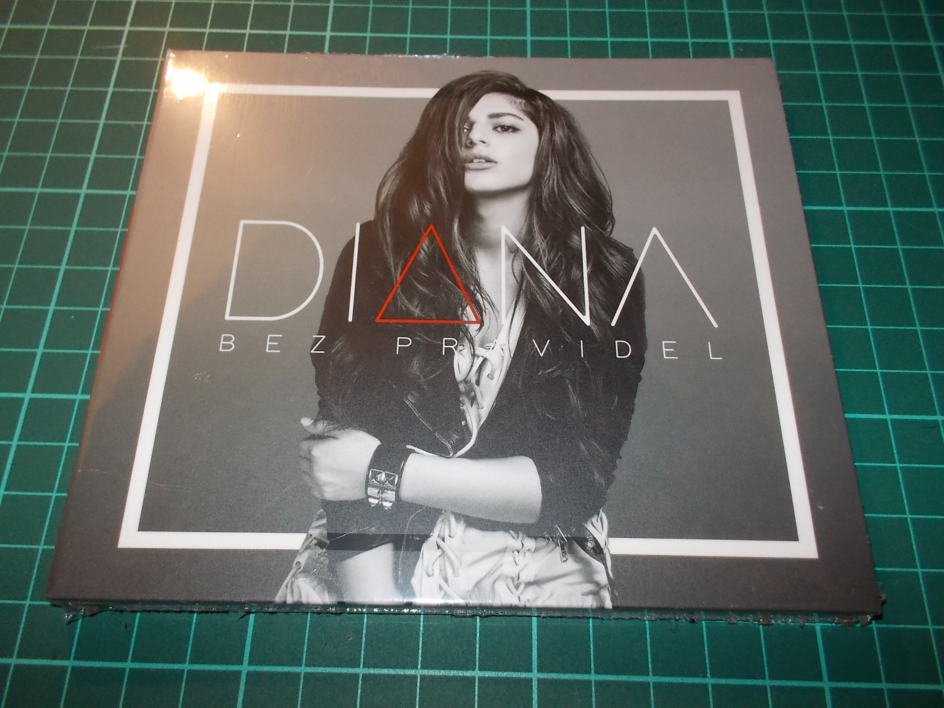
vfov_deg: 48.2
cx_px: 472
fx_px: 791
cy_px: 354
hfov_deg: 61.7
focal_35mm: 29
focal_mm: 4.1
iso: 200
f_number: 3.3
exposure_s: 1/30
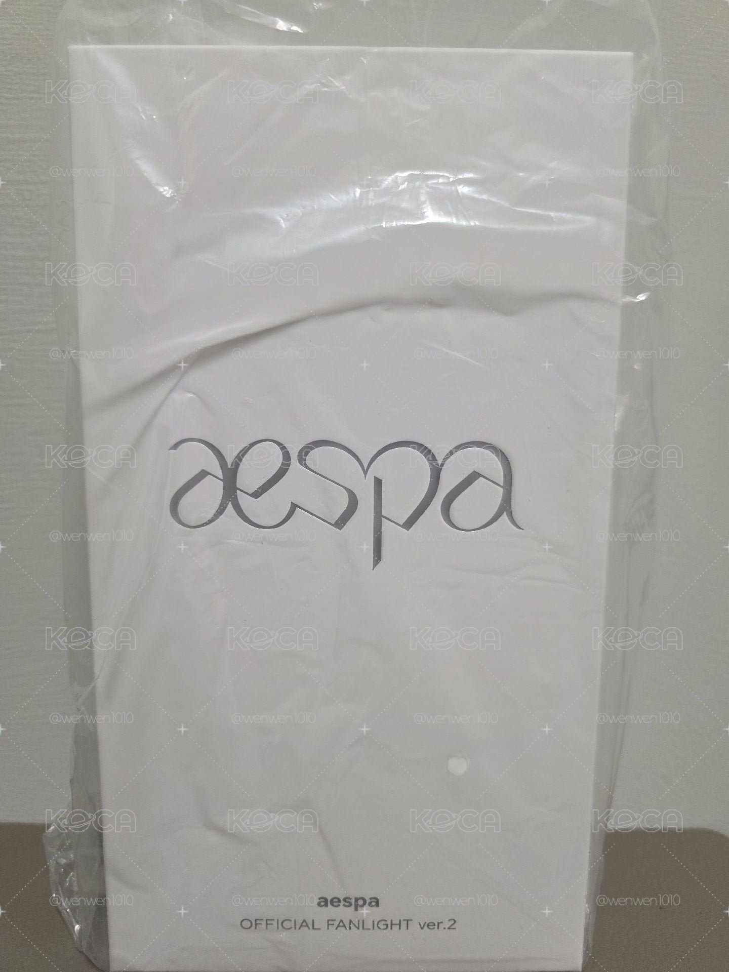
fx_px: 646
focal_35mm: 23
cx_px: 364
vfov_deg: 73.9
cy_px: 486
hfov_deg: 58.9
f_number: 1.7
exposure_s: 1/120
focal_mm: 6.3
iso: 320
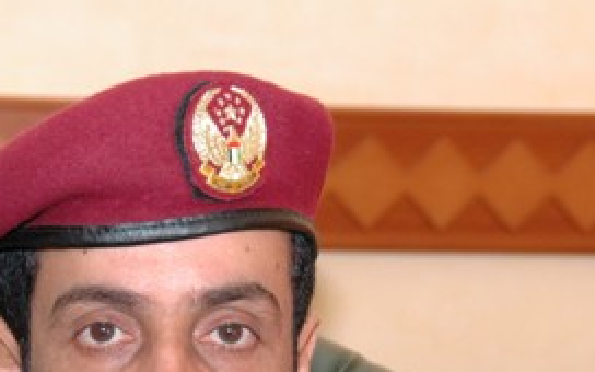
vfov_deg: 6.0
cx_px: 140
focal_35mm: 216
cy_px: 425
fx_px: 3503
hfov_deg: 9.7
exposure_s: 1/60
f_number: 5.6
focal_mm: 60
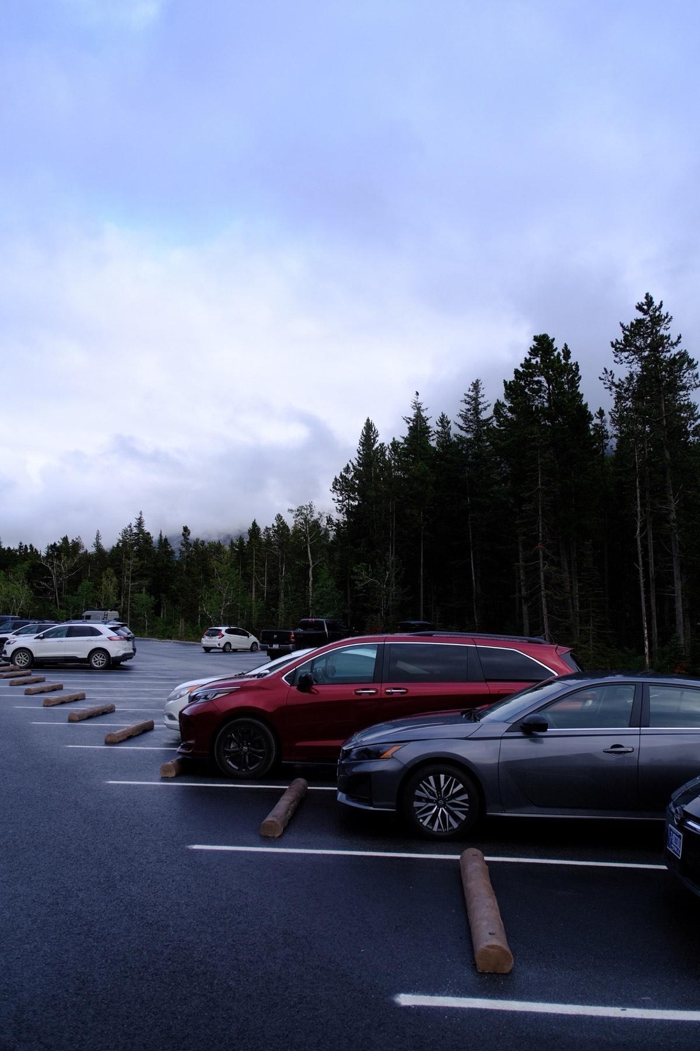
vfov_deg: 61.9
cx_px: 350
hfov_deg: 43.6
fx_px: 875
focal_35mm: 30
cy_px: 526
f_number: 2.8
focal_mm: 19.7
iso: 250
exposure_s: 1/1700
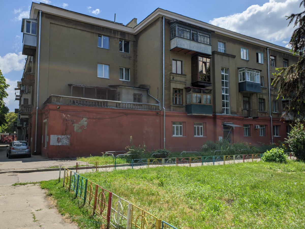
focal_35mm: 26
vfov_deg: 53.1
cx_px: 152
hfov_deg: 67.3
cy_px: 114
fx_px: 229
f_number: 2.4
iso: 51
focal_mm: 4.3
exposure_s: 1/2660
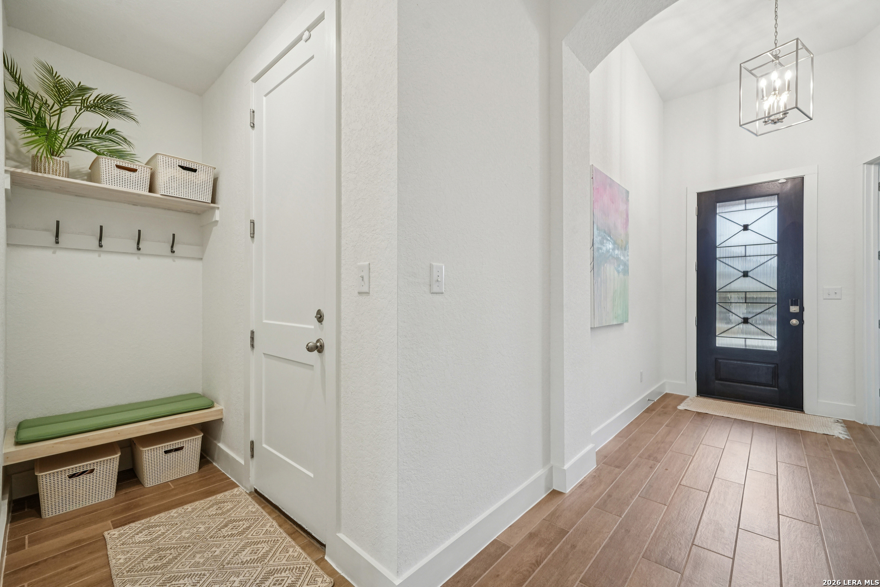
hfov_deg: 100.4
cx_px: 440
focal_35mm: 15
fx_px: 367
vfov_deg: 77.3
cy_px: 294
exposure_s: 1/40
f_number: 8
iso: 800
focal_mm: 15
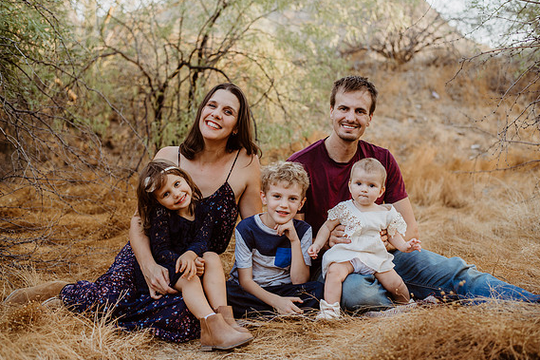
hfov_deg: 38.9
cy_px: 178
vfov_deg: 26.5
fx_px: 765
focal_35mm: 51
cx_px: 271
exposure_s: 1/200
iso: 200
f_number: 2.8
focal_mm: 50
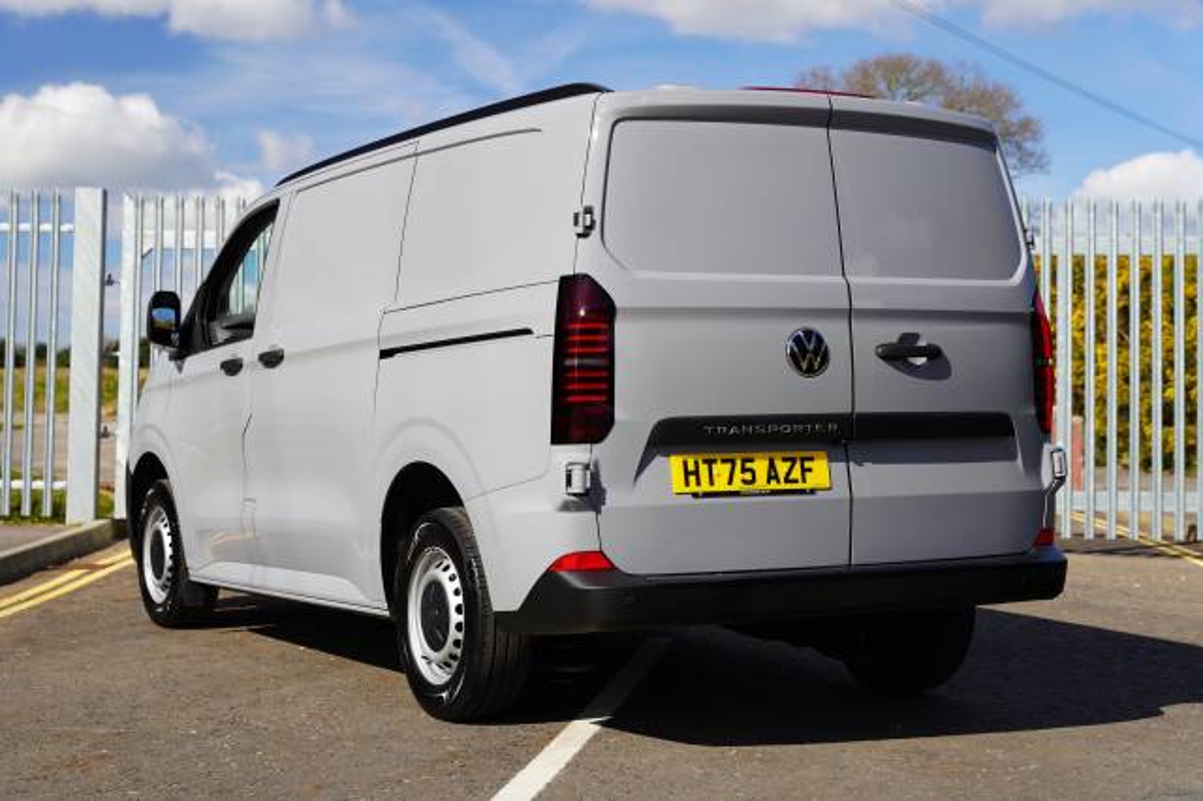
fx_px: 1947
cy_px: 400
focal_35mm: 58
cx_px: 602
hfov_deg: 34.3
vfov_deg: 23.2
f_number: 5
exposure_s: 1/320
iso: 100
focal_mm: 58.3
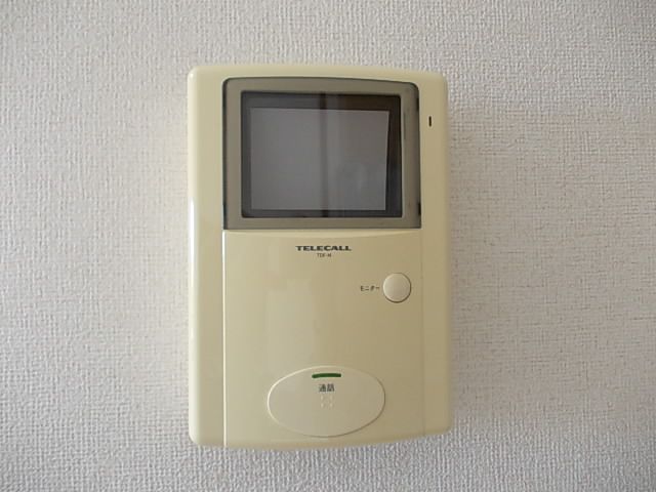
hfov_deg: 63.4
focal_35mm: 28
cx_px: 328
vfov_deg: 49.7
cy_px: 246
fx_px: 531
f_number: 2.7
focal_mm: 4
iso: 160
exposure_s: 1/25
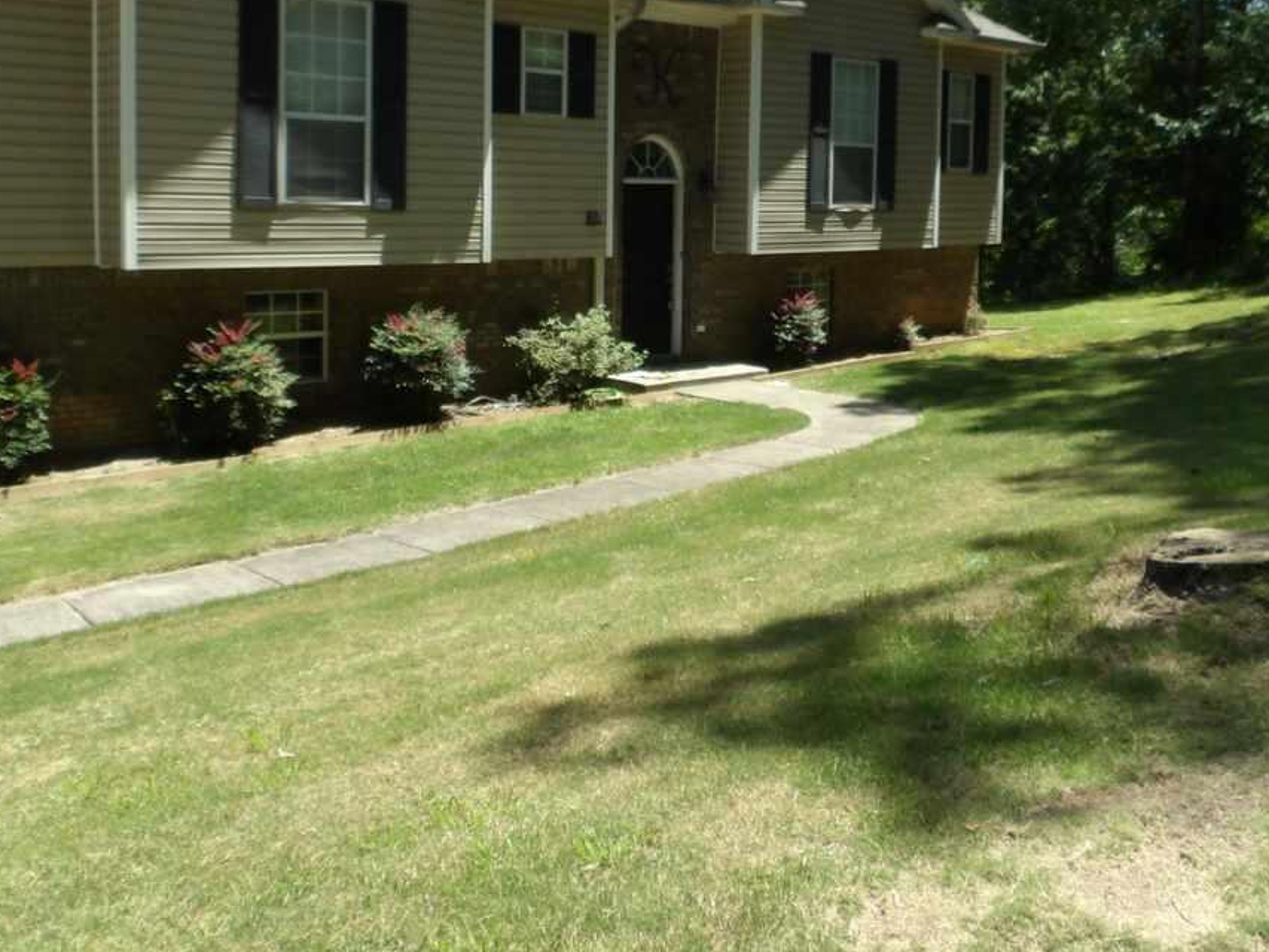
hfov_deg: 51.3
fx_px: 1320
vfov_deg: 39.1
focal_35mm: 36
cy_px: 299
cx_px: 632
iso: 100
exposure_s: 1/312
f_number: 4.1
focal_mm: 4.3
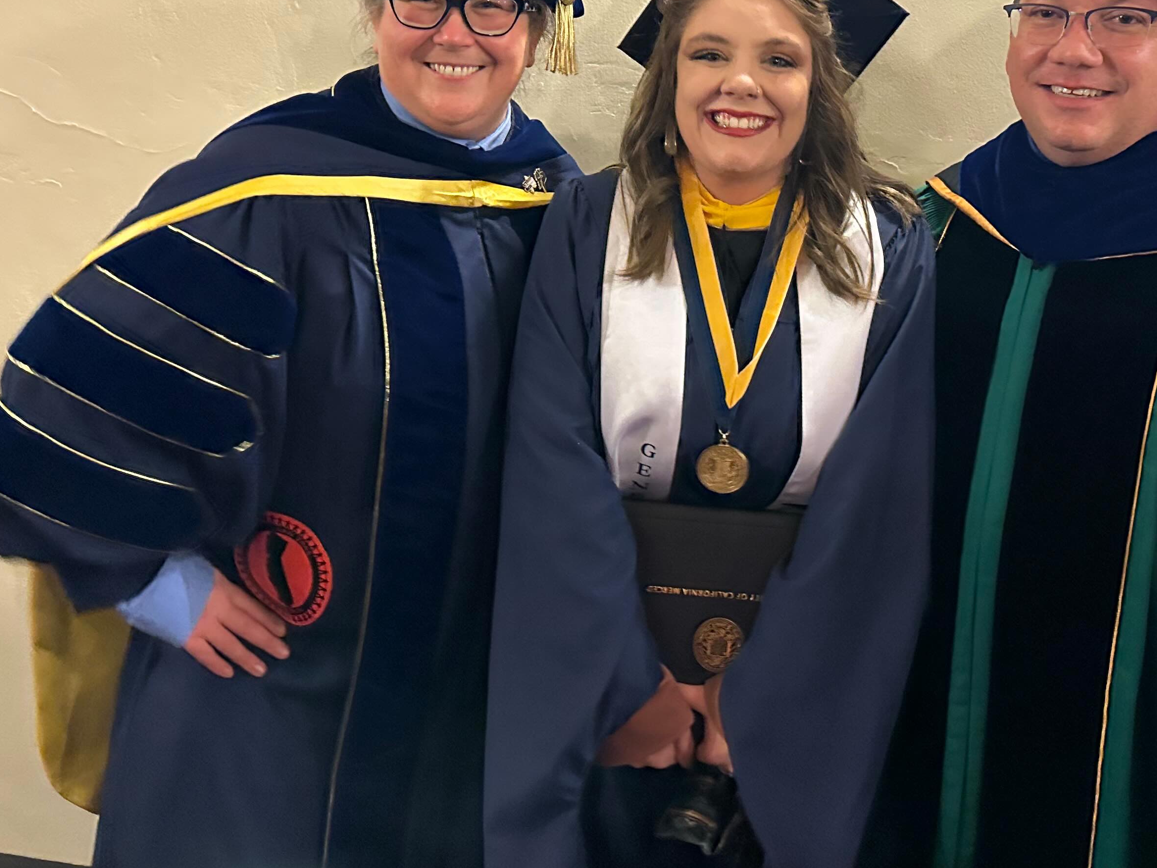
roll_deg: -0.7
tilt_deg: -5.9
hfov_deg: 45.6
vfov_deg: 34.0
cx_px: 686
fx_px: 1370
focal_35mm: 41
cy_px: 161
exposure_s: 1/30
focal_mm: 6.86
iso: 800
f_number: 1.78
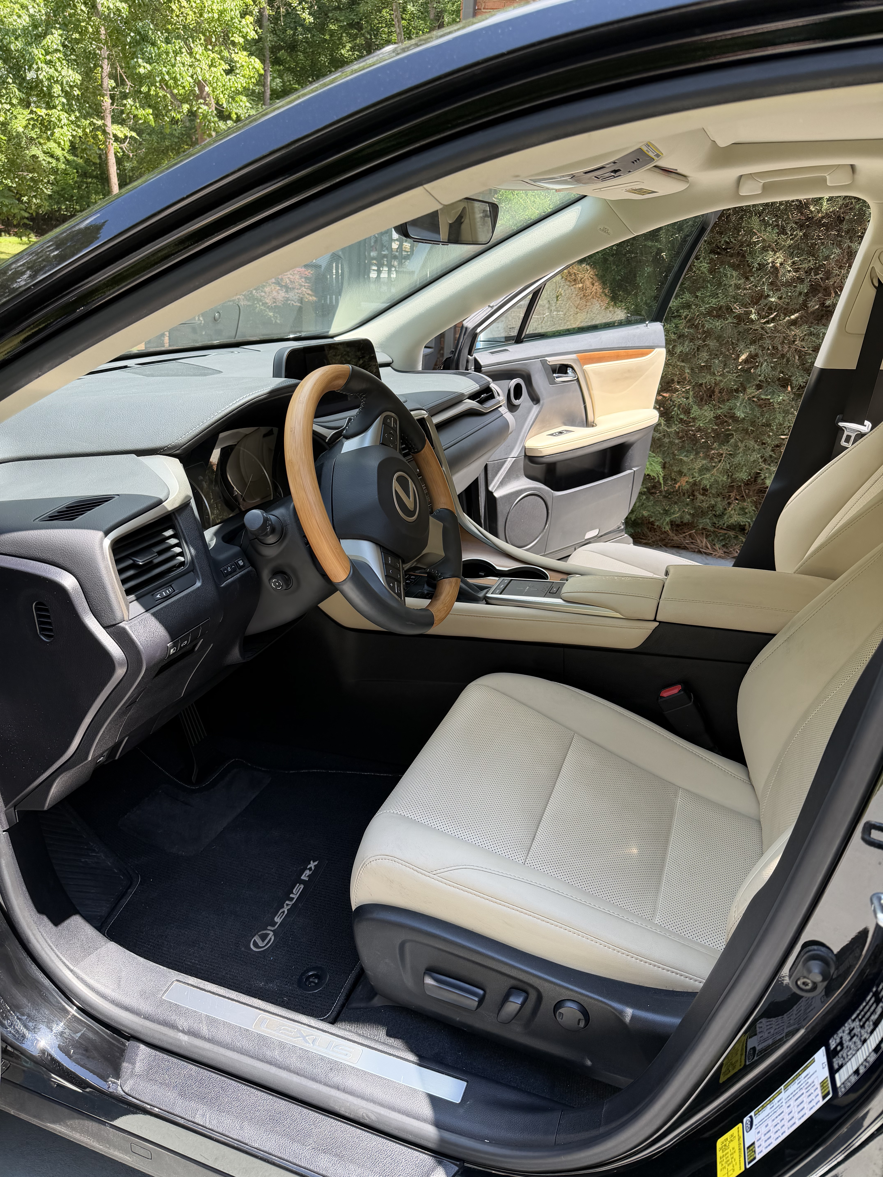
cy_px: 588
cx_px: 442
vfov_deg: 71.6
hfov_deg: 56.8
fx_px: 816
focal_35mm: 24
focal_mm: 6.76
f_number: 1.78
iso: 80
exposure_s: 1/464
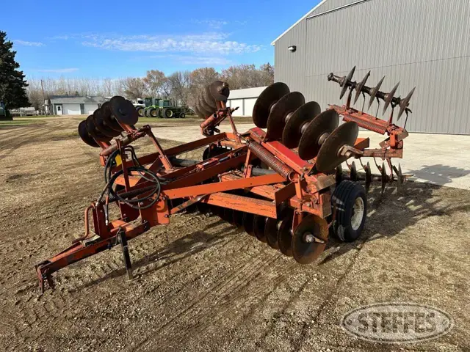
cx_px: 235
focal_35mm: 24
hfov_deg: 71.6
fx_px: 326
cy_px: 176
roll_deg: +0.7
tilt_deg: -11.6
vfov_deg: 56.8
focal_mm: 6.86
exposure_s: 1/2469
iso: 80
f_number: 1.78
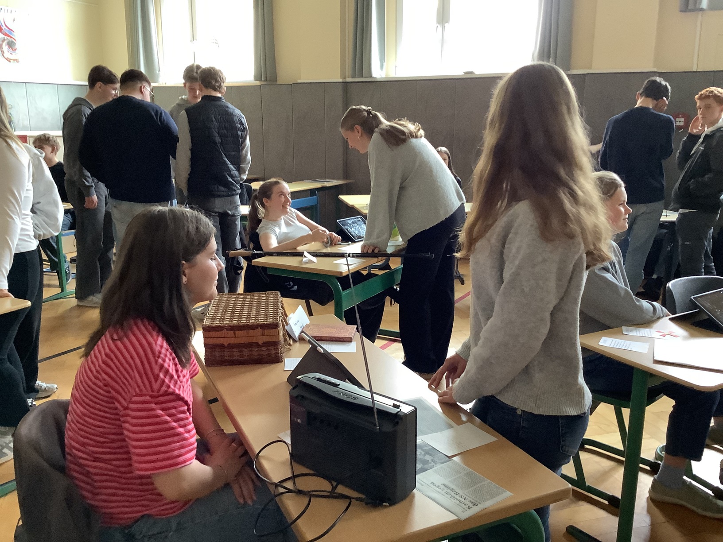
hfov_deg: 58.4
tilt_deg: -14.6
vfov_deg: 45.4
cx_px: 362
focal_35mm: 31
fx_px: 647
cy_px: 271
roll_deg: -1.3
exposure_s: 1/33
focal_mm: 3.3
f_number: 2.4
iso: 320
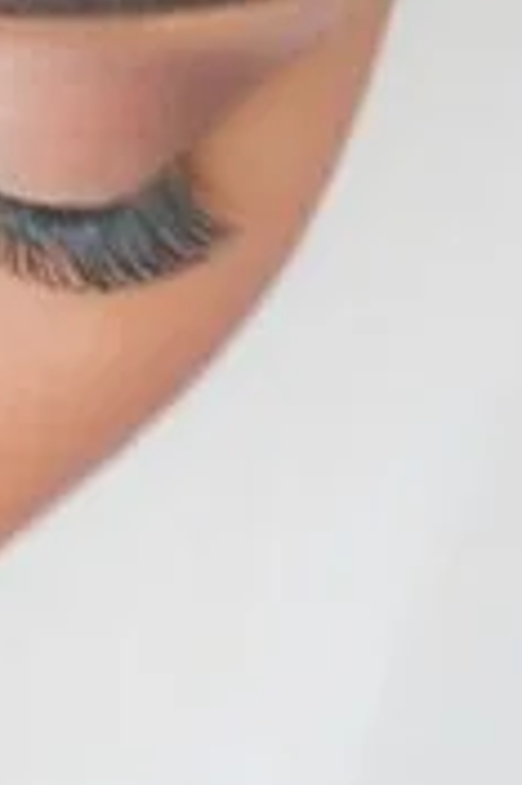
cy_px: -40
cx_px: -558
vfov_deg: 2.3
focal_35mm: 914
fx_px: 19915
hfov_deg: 1.5
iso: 320
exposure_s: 1/100
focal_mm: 105
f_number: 2.8
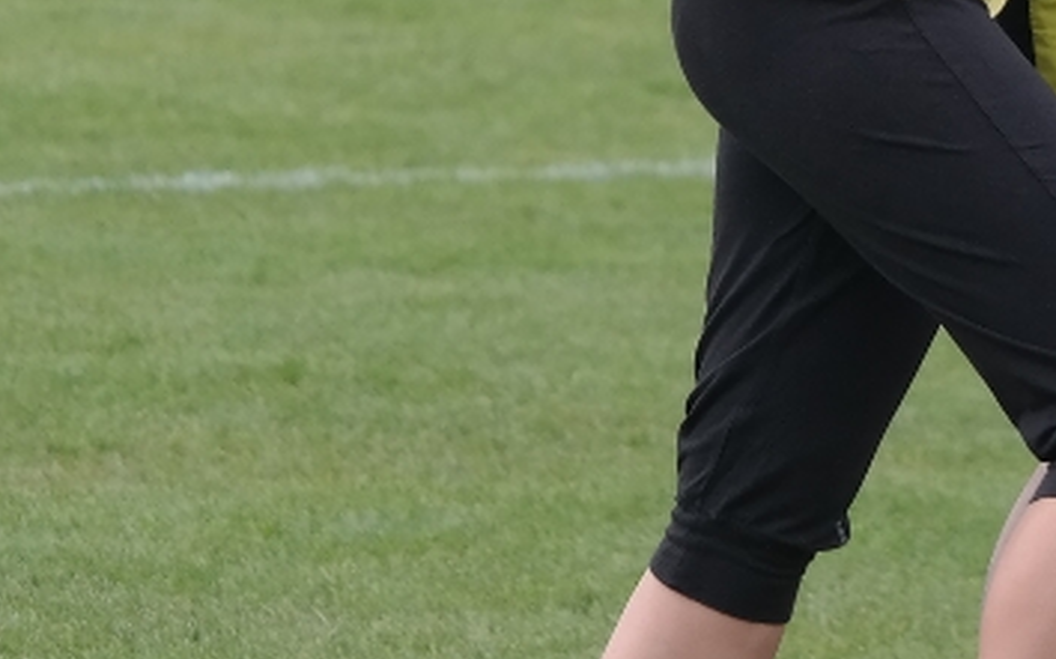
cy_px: -161
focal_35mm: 922
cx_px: 218
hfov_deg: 2.3
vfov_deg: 1.4
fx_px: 26526
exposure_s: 1/320
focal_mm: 130
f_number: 5
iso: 200
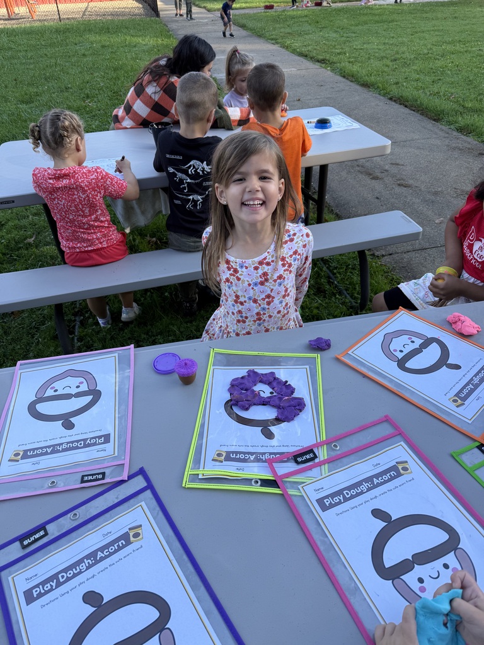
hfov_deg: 56.8
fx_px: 447
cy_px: 322
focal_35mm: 24
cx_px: 242
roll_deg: +3.5
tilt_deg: -38.9
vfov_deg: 71.6
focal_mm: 6.76
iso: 80
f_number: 1.78
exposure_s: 1/931
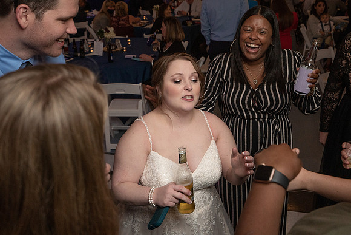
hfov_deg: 46.9
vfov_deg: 32.2
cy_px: 96
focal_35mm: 41
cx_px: 184
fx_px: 404
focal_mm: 35
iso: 2000
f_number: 5.6
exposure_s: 1/250
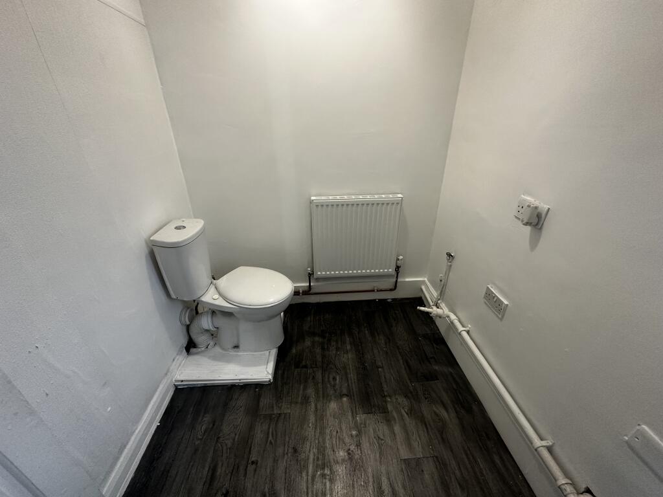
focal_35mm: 14
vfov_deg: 85.7
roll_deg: +0.1
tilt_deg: -26.8
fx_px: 268
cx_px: 332
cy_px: 248
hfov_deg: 102.1
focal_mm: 2.22
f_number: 2.2
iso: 250
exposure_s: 1/100
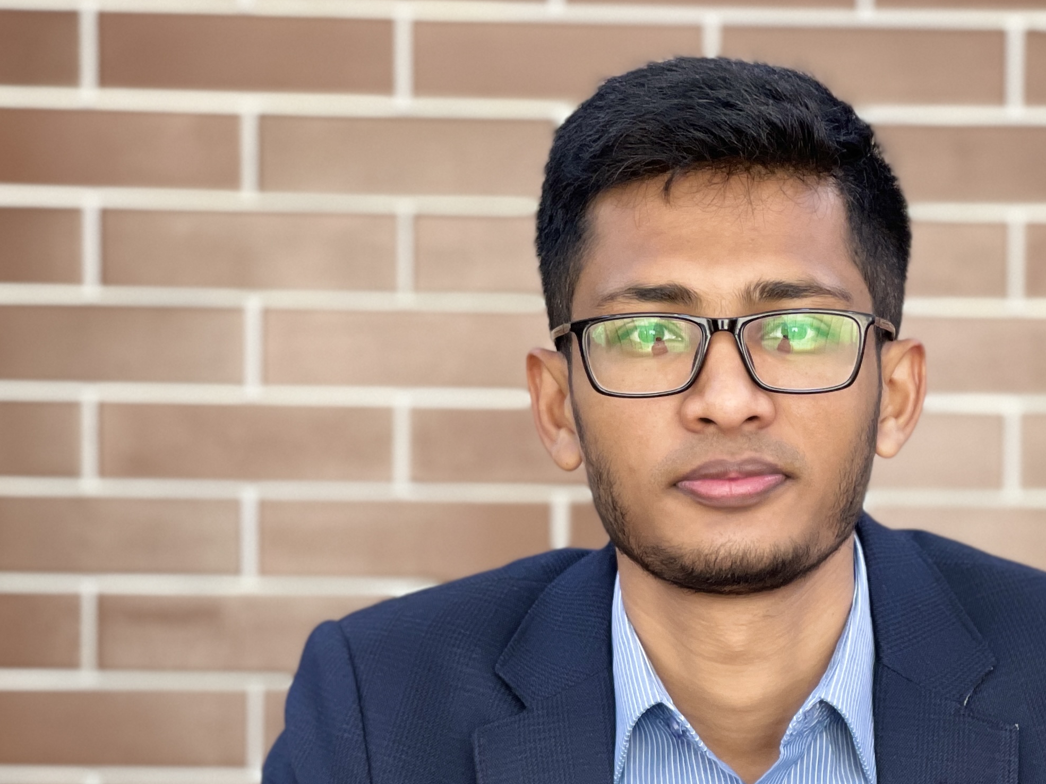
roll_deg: -0.6
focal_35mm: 131
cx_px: 764
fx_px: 3958
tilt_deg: -3.4
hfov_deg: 15.0
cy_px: 770
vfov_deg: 11.2
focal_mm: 7.5
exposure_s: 1/34
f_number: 2.2
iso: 125
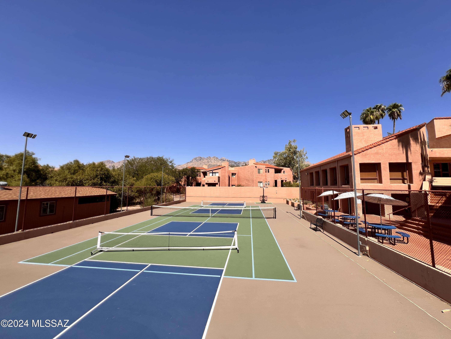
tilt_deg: +3.7
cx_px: 226
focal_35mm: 13
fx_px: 169
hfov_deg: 106.2
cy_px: 170
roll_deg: -0.1
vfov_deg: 89.9
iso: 32
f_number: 1.8
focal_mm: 1.57
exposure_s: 1/2179
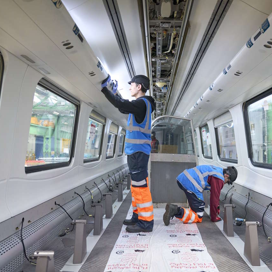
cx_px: 163
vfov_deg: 51.1
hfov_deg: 50.8
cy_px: 136
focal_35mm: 32
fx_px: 284
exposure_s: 1/400
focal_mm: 25
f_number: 2.8
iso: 4000
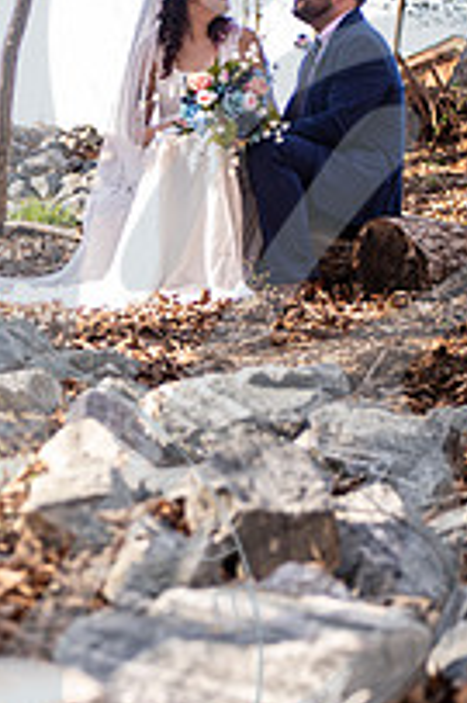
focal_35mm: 133
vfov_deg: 15.4
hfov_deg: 10.3
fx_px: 2592
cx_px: 97
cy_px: 398
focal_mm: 60
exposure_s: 1/160
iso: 100
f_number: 2.8
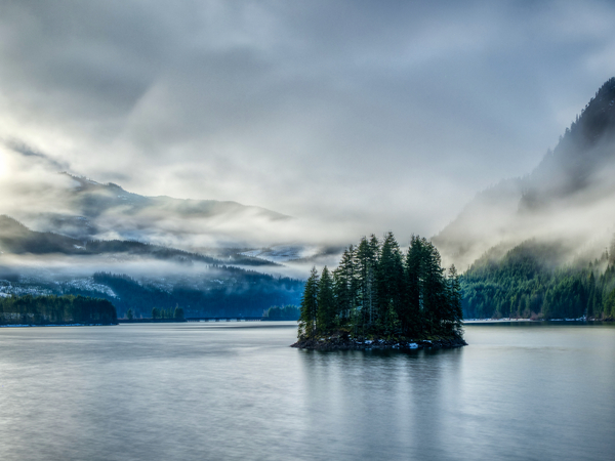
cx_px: 308
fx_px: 1777
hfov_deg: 19.6
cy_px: 230
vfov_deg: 14.8
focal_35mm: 100
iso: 64
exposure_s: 25
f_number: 10
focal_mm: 50
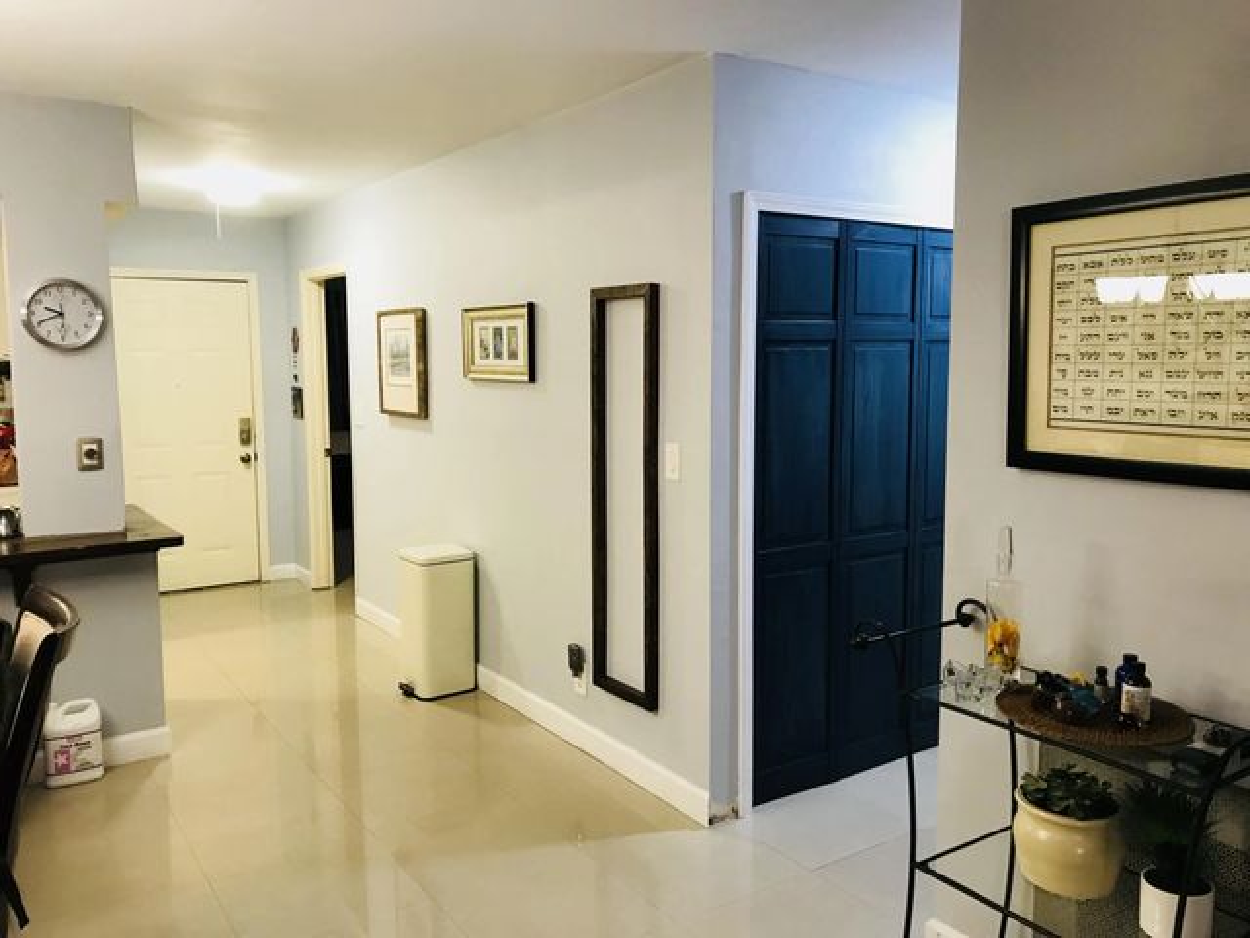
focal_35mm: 28
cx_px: 625
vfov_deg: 49.7
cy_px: 469
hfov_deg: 63.4
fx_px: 1011
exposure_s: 1/15
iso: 50
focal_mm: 3.99
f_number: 1.8
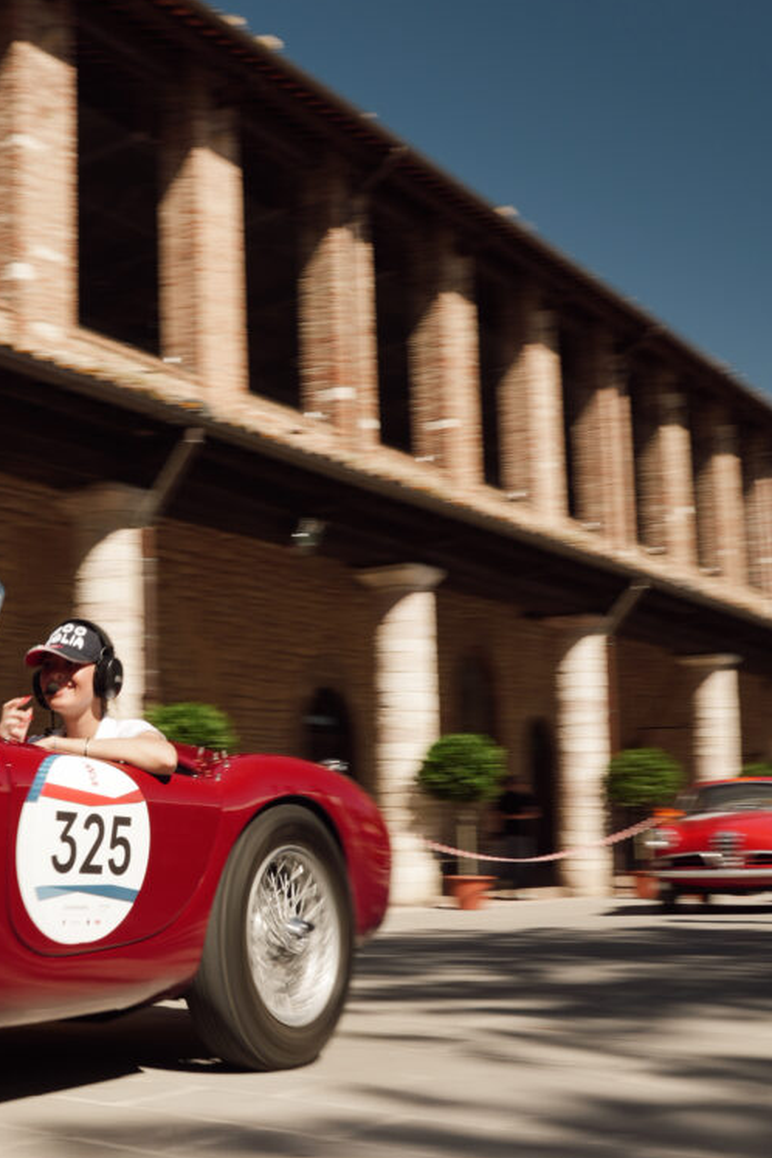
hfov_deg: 28.9
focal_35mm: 45
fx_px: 1447
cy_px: 667
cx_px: 108
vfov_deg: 43.5
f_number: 13
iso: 100
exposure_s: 1/40
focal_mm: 24
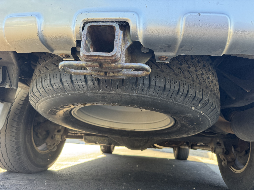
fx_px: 176
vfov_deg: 56.8
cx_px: 127
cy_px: 95
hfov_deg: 71.6
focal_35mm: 24
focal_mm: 6.76
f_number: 1.78
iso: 100
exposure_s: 1/121
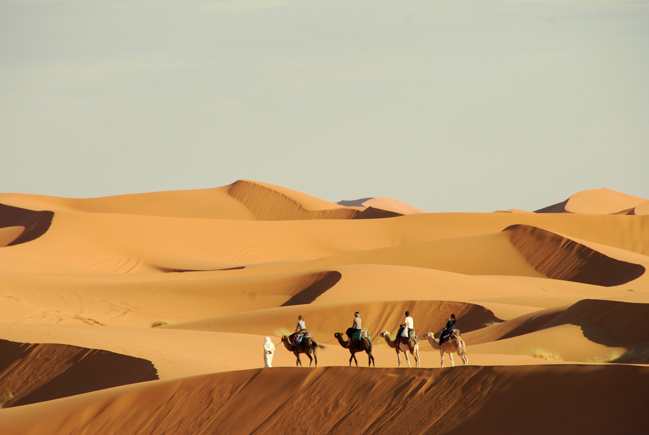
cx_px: 324
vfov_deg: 4.6
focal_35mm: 300
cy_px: 218
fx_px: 5415
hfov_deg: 6.9
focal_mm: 200
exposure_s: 1/250
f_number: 10
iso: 200
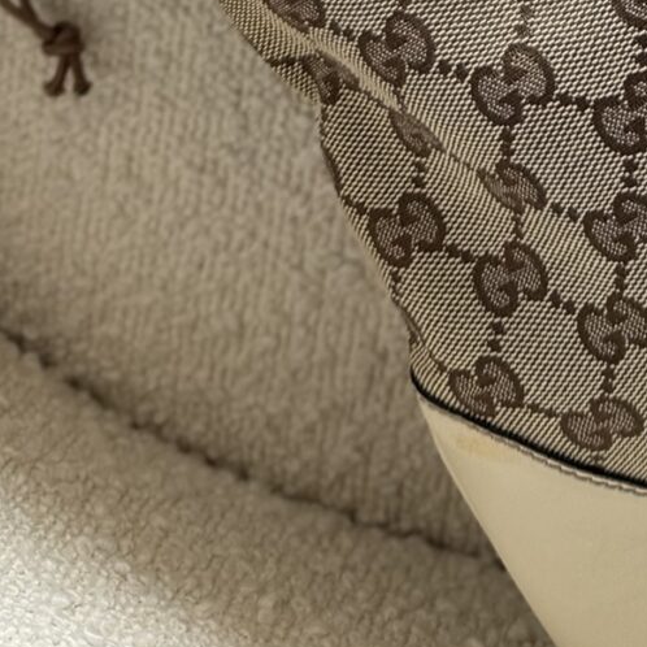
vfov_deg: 13.3
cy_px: -728
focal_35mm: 109
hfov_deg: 15.0
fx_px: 2305
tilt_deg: -85.0
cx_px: 925
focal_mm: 6.76
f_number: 1.78
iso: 50
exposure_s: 1/121
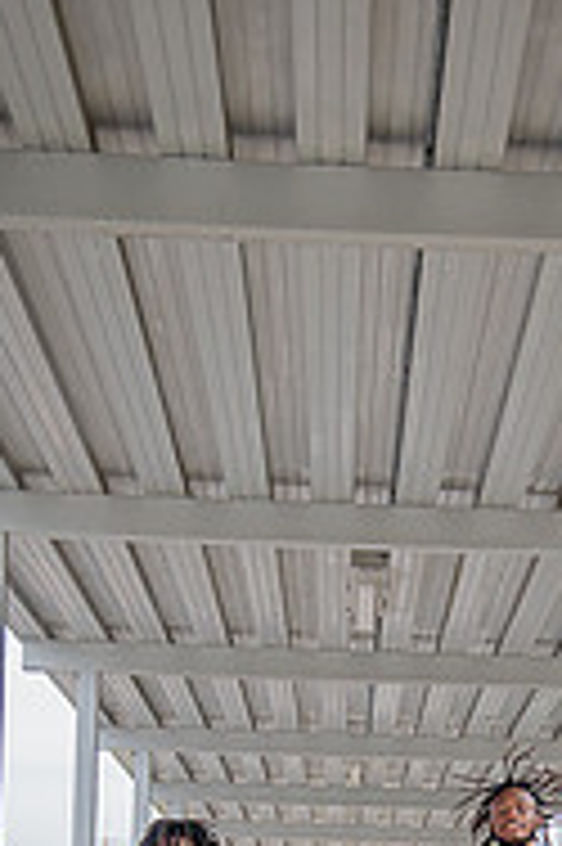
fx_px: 2580
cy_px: 932
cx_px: 407
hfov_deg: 12.4
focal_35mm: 110
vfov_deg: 17.9
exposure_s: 1/250
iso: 400
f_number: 4
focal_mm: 46
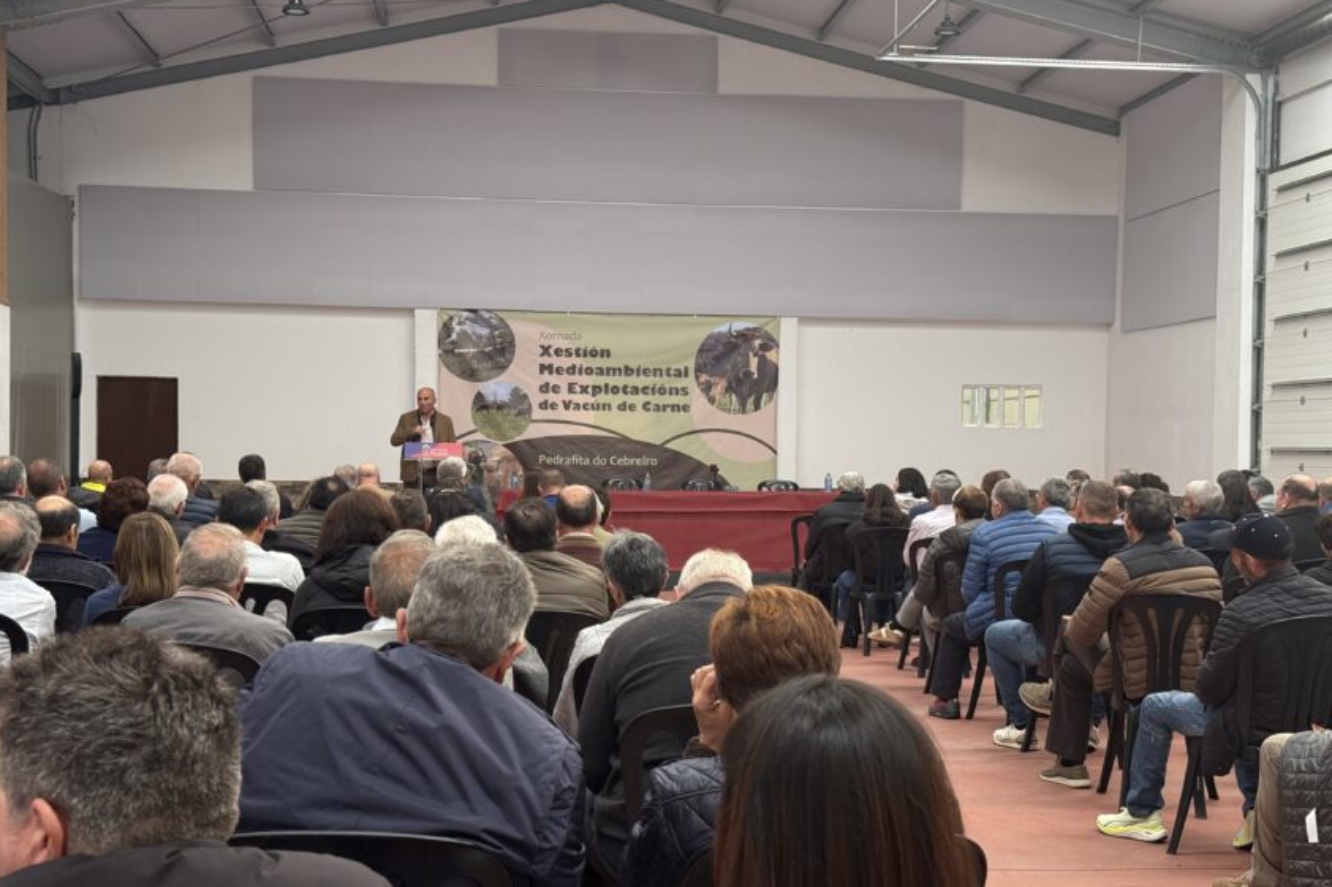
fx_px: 1887
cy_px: 488
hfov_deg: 38.9
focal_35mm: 51
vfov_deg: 26.5
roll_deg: -1.0
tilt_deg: -2.0
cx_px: 671
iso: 100
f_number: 1.78
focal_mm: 6.76
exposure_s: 1/185
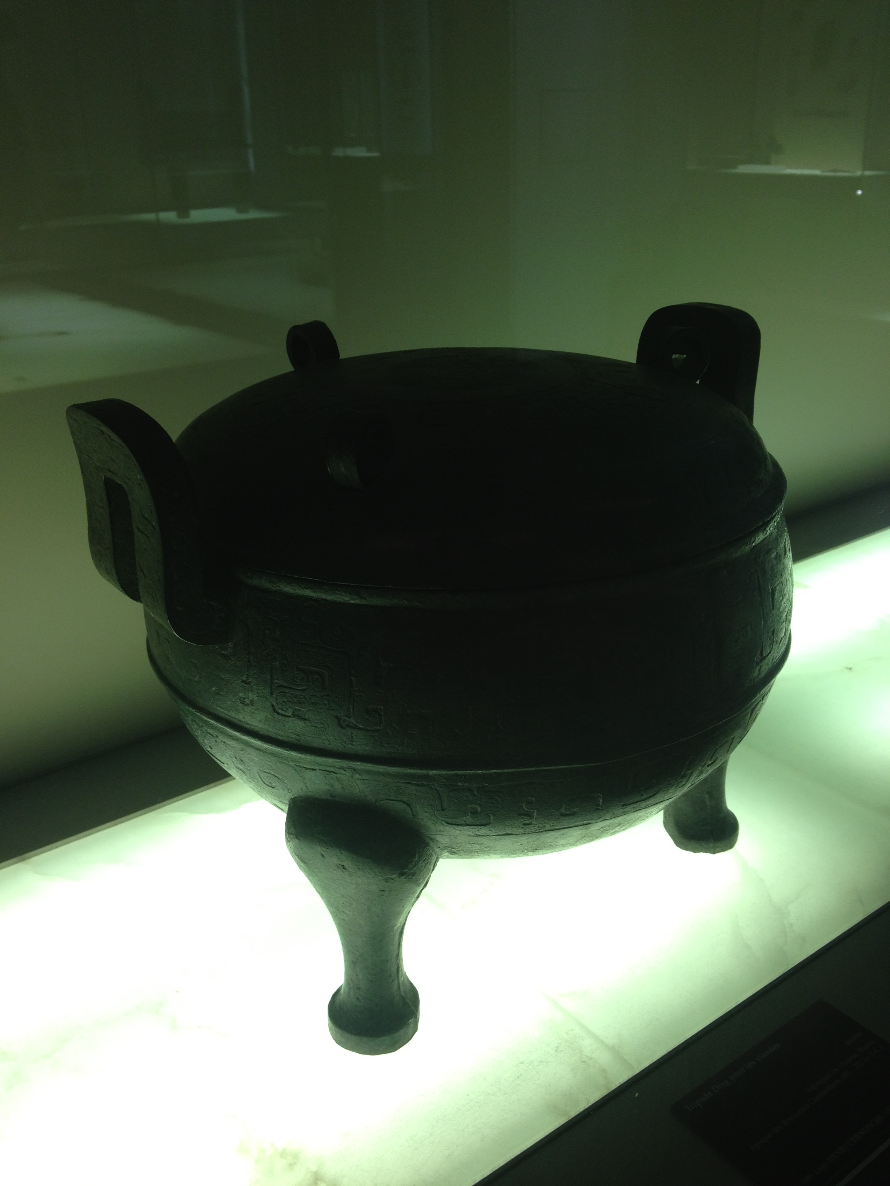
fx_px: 1200
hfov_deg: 40.7
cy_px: 593
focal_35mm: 35
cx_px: 445
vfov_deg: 52.6
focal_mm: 4.28
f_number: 2.4
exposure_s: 1/40
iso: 64
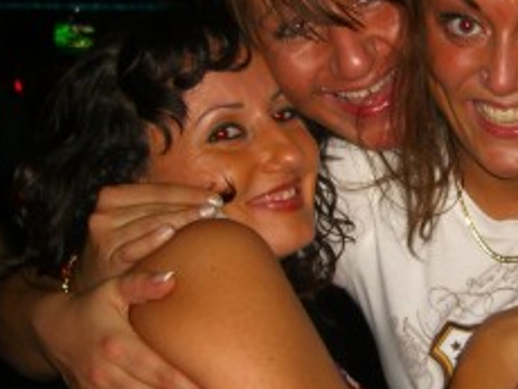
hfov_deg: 19.5
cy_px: 193
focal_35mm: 99
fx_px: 1483
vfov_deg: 15.0
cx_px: 448
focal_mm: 7.9
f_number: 2.8
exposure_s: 1/60
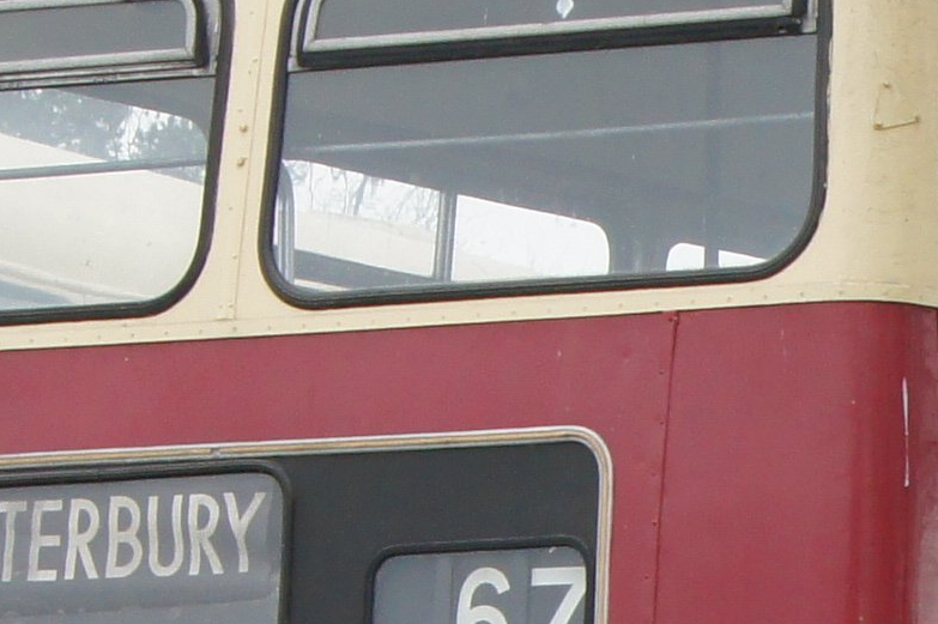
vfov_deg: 3.4
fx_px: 10309
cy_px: 1078
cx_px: 1293
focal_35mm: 396
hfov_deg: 5.2
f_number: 11
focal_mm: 45
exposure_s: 1/60
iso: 400
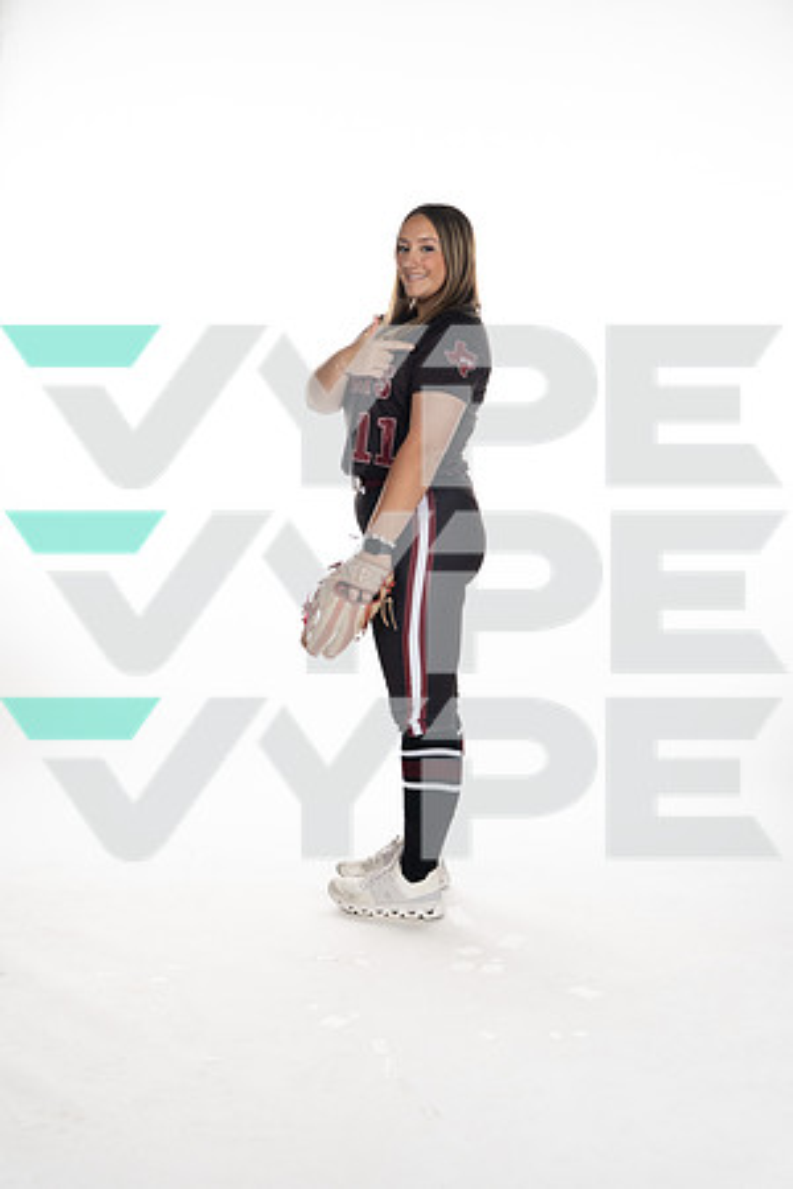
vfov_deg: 40.3
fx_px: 1619
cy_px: 594
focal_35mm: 49
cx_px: 396
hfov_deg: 27.5
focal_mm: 49
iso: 400
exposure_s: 1/250
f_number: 6.3
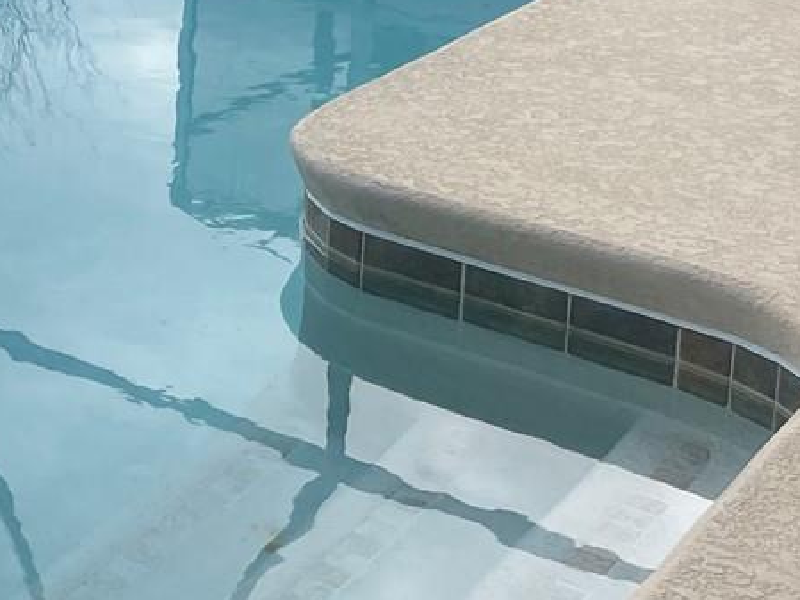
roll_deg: -1.2
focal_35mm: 89
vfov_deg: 15.4
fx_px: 2057
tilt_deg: -7.6
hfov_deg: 18.6
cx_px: -504
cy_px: -296
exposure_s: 1/1403
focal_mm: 5.1
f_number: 1.6
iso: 32
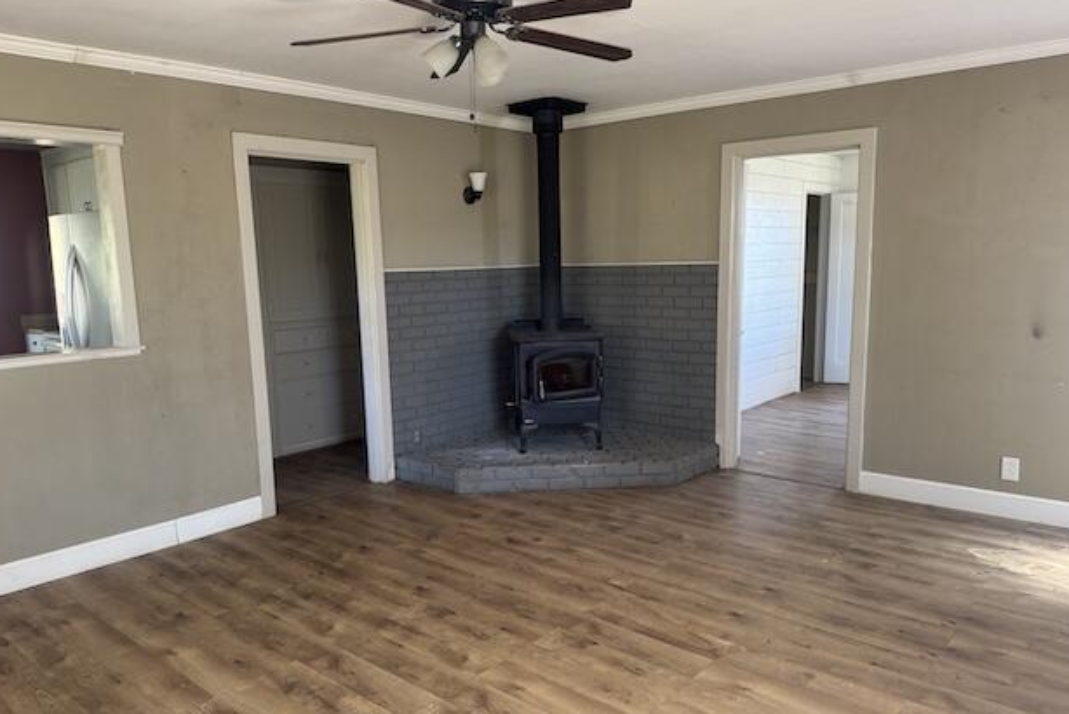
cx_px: 538
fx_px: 772
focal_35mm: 26
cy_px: 381
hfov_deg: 69.4
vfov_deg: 49.6
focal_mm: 6.76
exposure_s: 1/106
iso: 200
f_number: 1.78
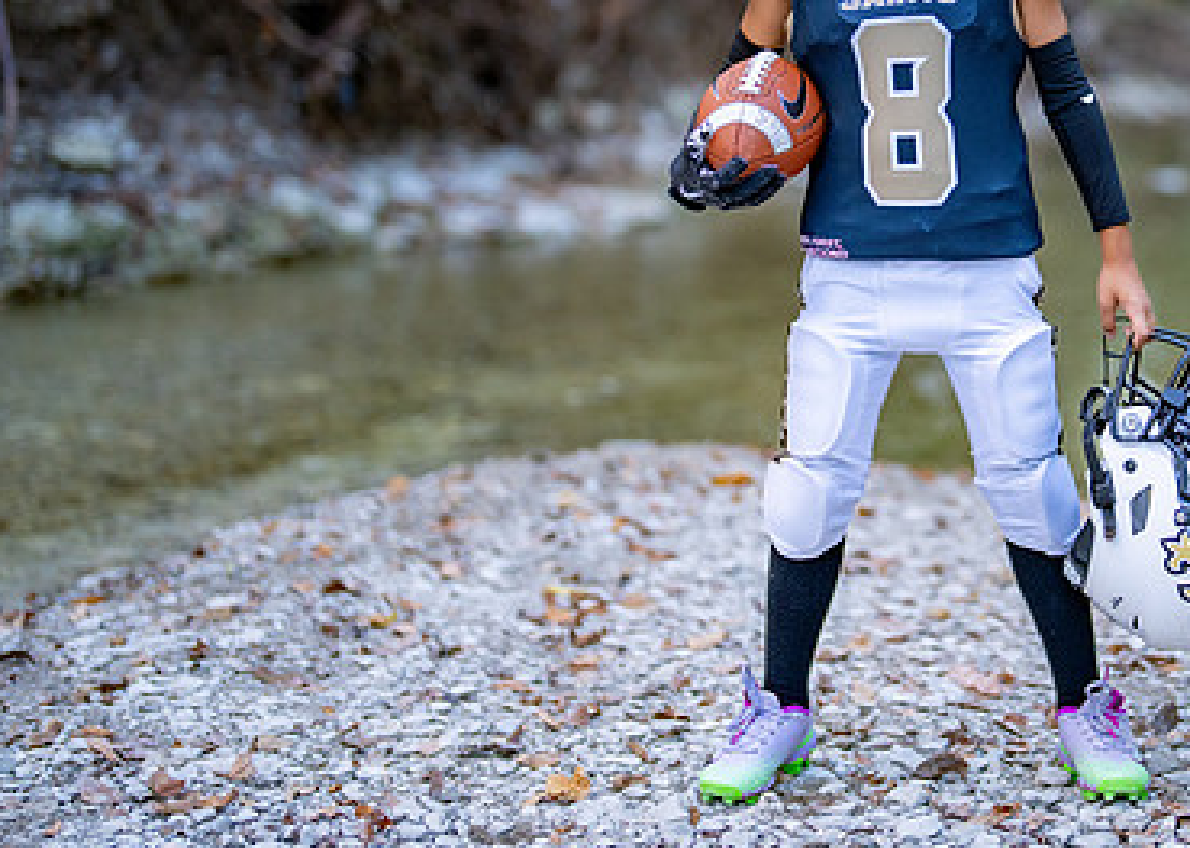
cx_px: 997
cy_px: 217
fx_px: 2972
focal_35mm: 88
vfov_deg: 16.2
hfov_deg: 22.3
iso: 500
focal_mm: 50
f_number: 1.2
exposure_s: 1/500
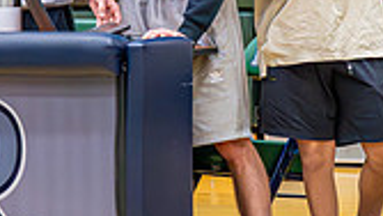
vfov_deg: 2.7
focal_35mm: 451
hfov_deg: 4.8
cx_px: 178
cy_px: -104
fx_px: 4581
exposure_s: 1/640
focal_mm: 88
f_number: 2.8
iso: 4000
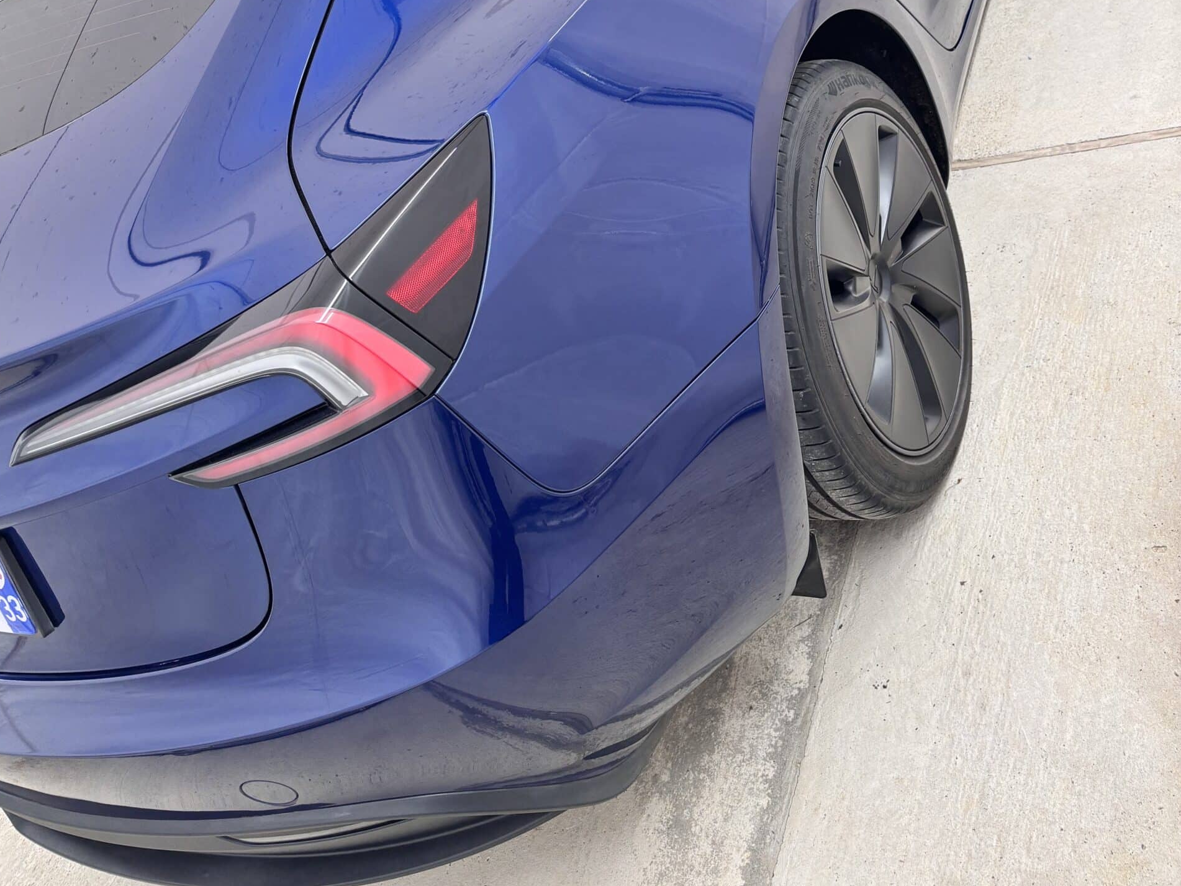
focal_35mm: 35
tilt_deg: -25.6
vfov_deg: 38.2
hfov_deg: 52.6
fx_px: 1194
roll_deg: +29.1
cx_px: 587
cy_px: 102
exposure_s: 1/100
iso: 64
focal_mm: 5.96
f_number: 1.6
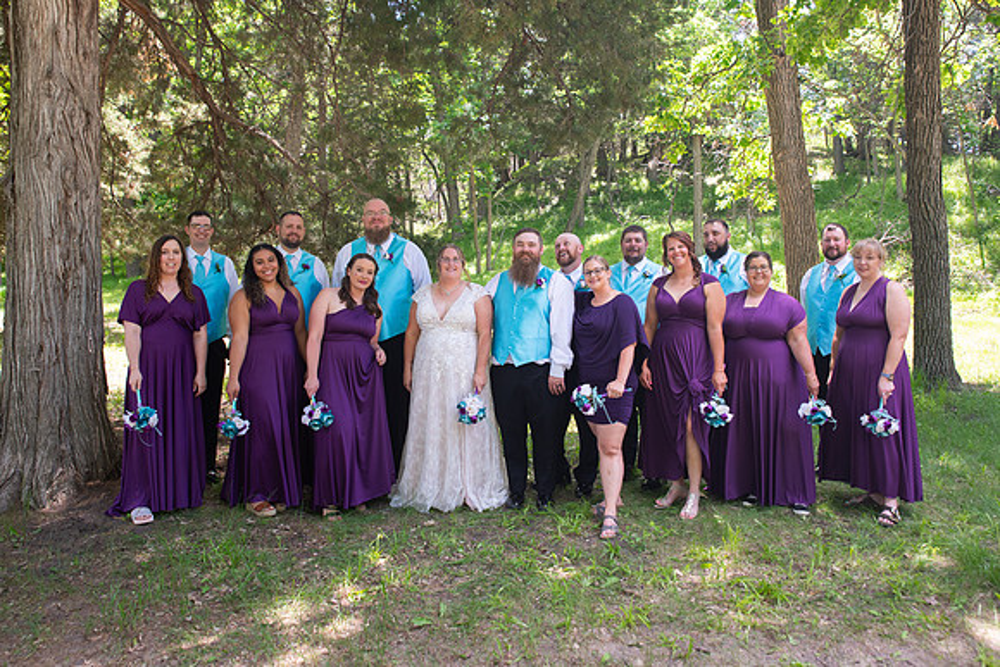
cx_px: 512
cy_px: 309
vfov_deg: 48.0
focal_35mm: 27
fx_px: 749
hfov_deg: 67.4
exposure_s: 1/125
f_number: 5
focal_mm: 24
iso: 250
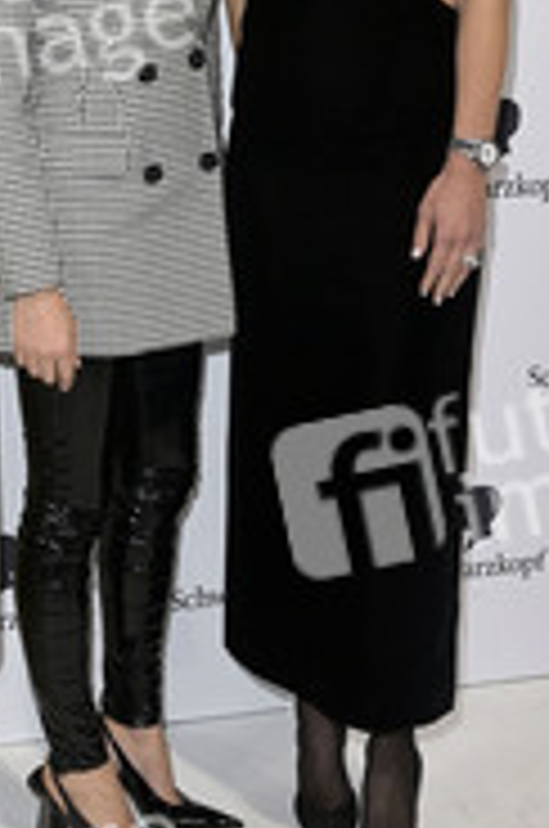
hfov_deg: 17.7
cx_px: 94
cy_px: 248
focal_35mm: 76
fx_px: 1745
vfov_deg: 26.5
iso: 640
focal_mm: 35
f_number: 5.6
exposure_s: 1/160
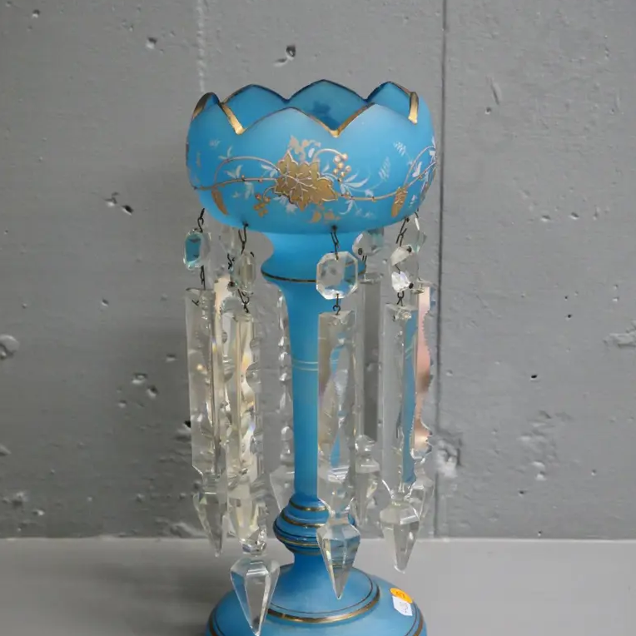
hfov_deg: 26.9
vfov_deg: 26.9
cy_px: 361
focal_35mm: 64
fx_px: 1330
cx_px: 318
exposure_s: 1/160
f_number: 5
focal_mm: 27
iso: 3200
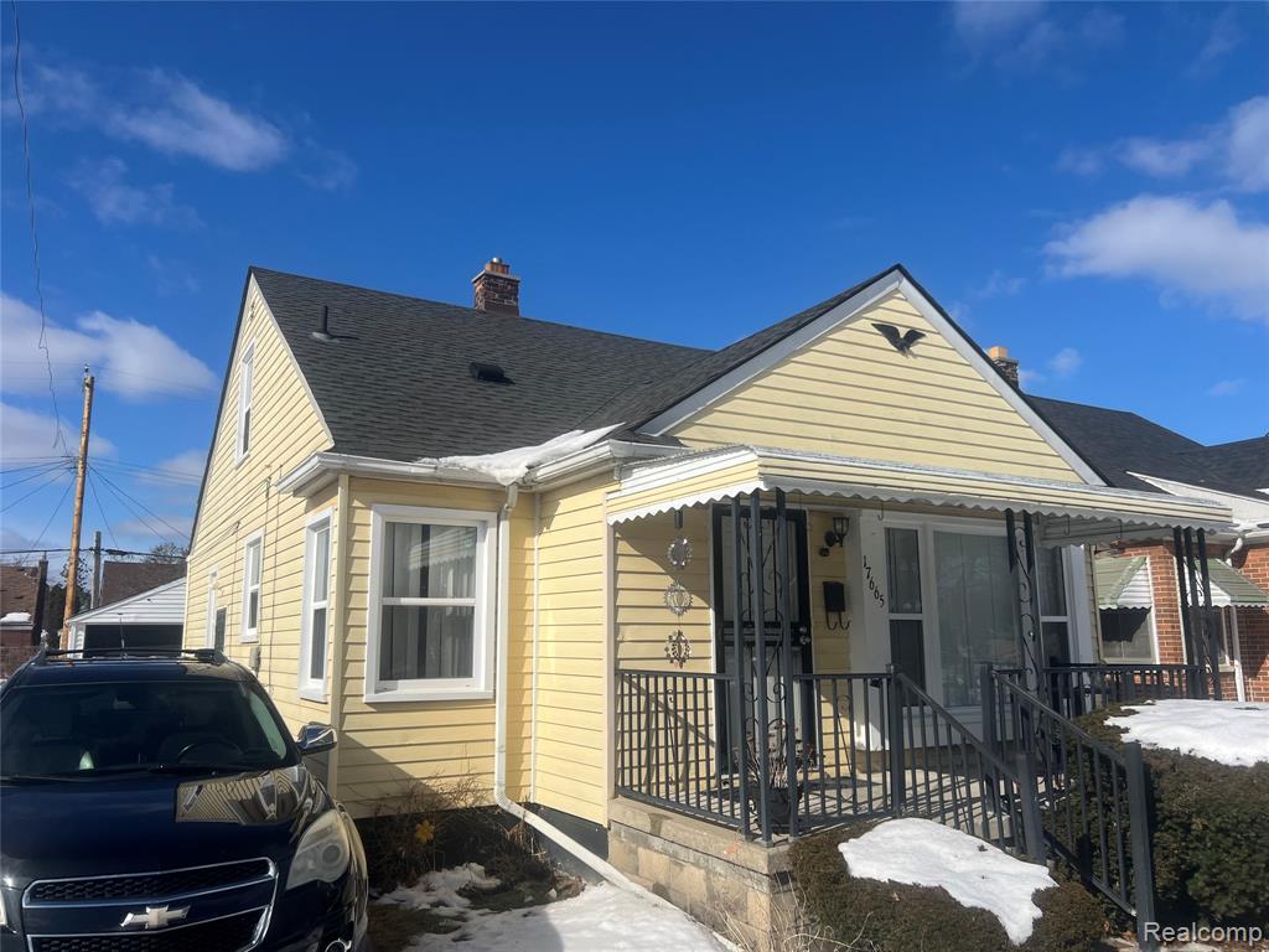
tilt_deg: +7.1
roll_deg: +1.2
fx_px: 953
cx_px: 634
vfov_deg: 53.1
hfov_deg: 67.3
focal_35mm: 26
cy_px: 476
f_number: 1.5
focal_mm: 5.7
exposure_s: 1/8000
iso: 50
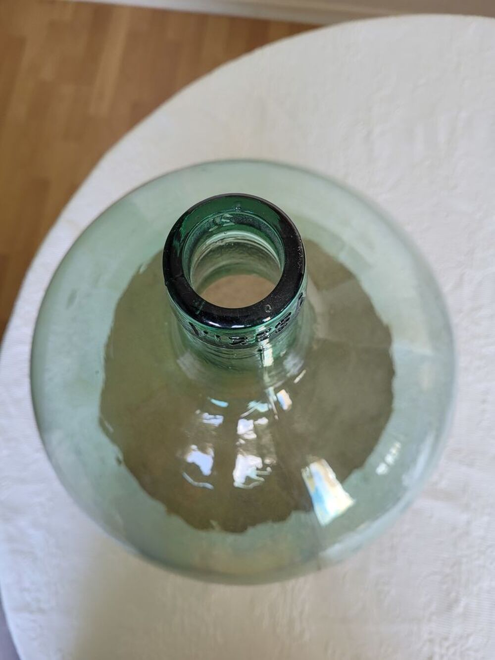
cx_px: 248
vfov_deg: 67.3
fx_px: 496
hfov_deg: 53.1
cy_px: 330
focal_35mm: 26
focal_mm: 5.4
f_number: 1.8
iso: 100
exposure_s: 1/100
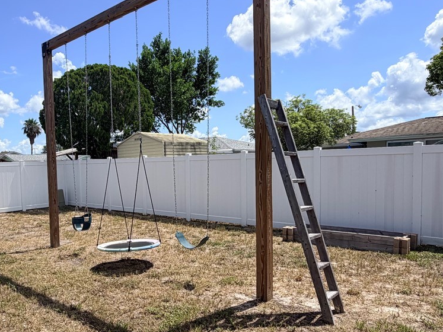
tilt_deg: -4.3
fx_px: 384
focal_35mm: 30
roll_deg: +1.3
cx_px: 168
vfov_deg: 46.6
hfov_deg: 59.3
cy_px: 191
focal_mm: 2.22
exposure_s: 1/1068
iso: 20
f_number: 2.2
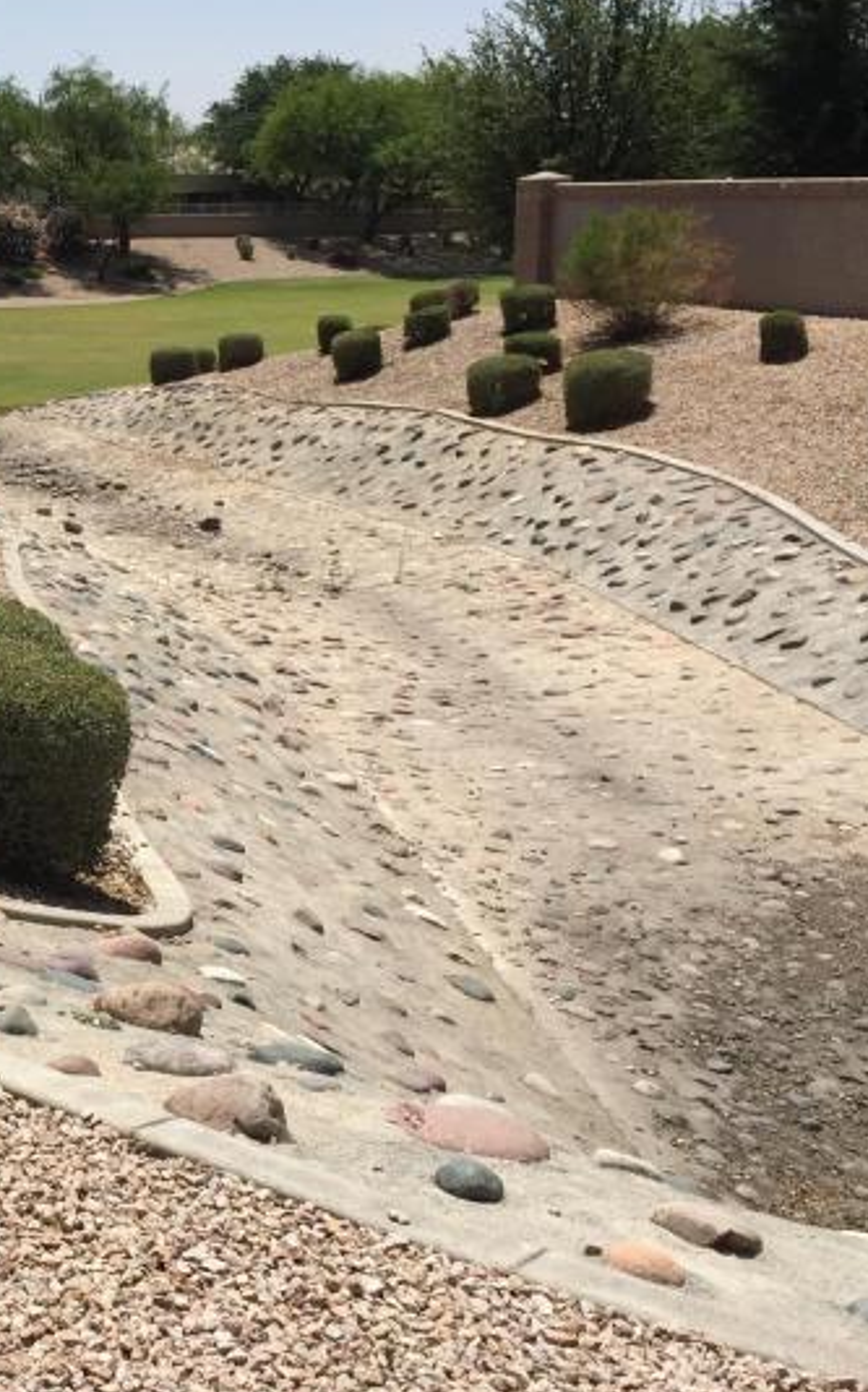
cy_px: 675
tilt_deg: -12.0
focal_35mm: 59
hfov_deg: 20.6
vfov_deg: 34.6
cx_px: -162
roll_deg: -0.9
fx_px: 2237
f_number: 2.2
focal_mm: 4.15
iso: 32
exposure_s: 1/3049
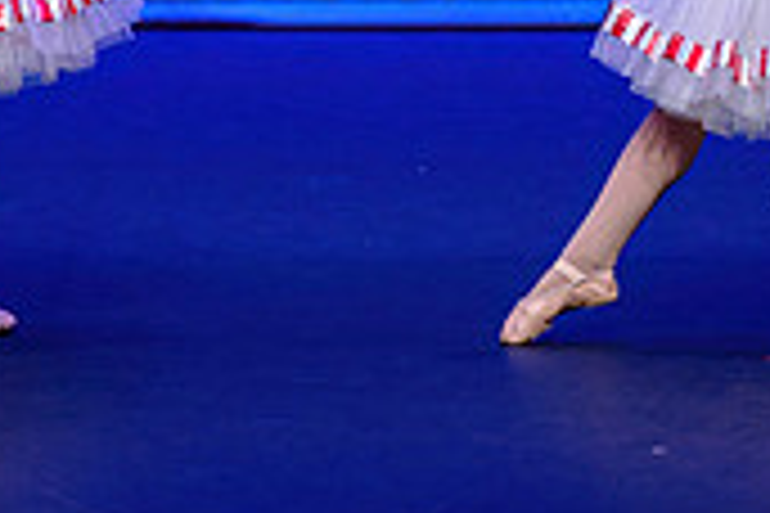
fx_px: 13752
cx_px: 302
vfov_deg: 2.1
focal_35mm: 643
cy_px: -367
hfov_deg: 3.2
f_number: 2.8
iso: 1250
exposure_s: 1/500
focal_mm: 180
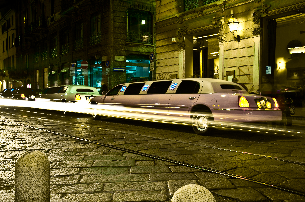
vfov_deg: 36.8
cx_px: 152
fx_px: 305
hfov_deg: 53.2
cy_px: 101
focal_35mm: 36
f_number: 11
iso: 200
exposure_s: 6
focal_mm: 24
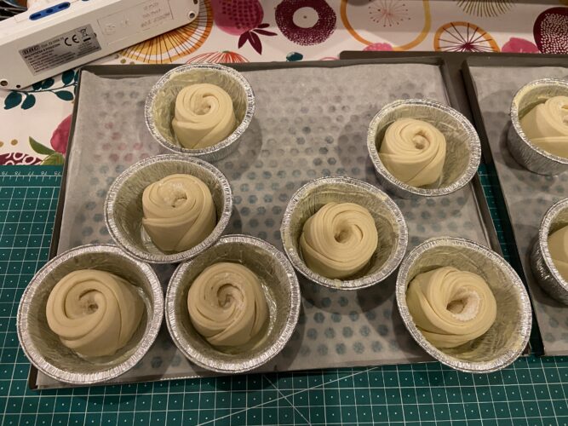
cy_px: 213
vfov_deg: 53.0
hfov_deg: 67.3
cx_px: 284
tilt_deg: -64.5
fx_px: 427
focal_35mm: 26
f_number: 1.8
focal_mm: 4.25
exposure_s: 1/33
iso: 320
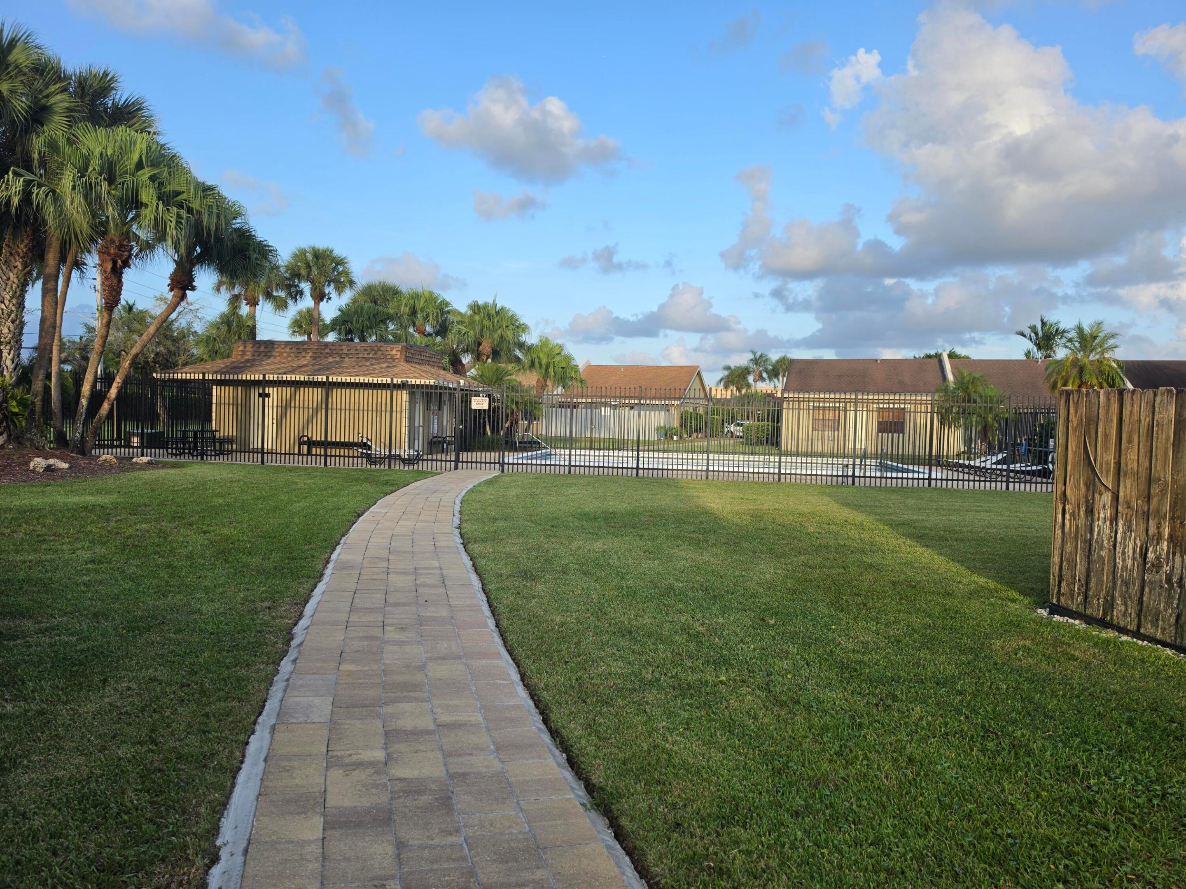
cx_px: 593
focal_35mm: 23
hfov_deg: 73.9
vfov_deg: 58.9
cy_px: 444
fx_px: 788
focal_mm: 6.5
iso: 10
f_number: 1.4
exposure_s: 1/225
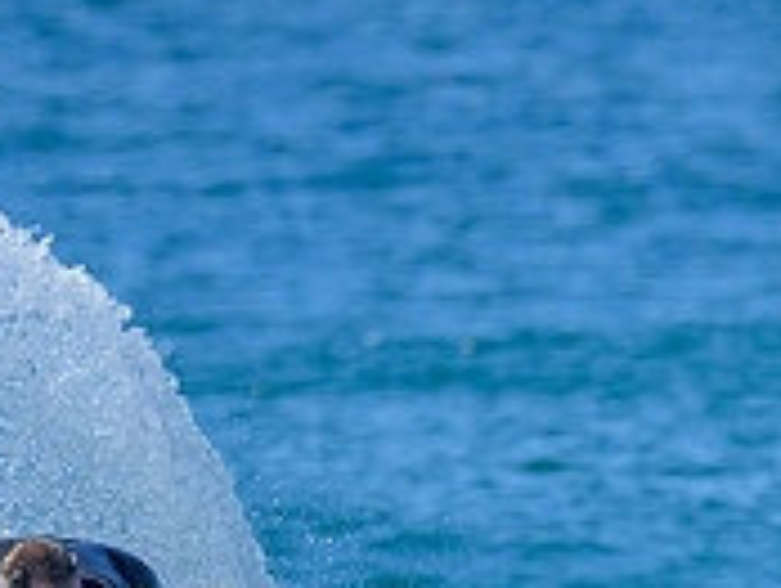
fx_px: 62063
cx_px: 436
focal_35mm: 2747
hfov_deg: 0.7
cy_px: 843
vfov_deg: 0.5
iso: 360
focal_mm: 800
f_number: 6.3
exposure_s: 1/2000
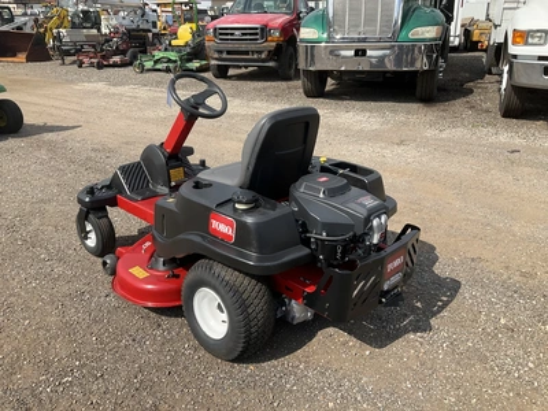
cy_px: 206
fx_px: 459
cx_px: 274
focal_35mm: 29
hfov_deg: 61.7
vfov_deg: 48.2
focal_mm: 3
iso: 25
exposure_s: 1/1490
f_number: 1.8
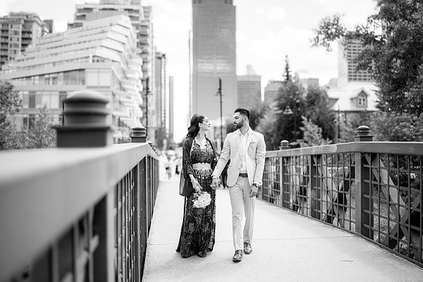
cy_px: 141
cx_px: 212
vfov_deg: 37.9
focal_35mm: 35
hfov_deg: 54.4
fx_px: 411
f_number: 1.2
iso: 125
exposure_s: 1/4000
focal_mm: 35
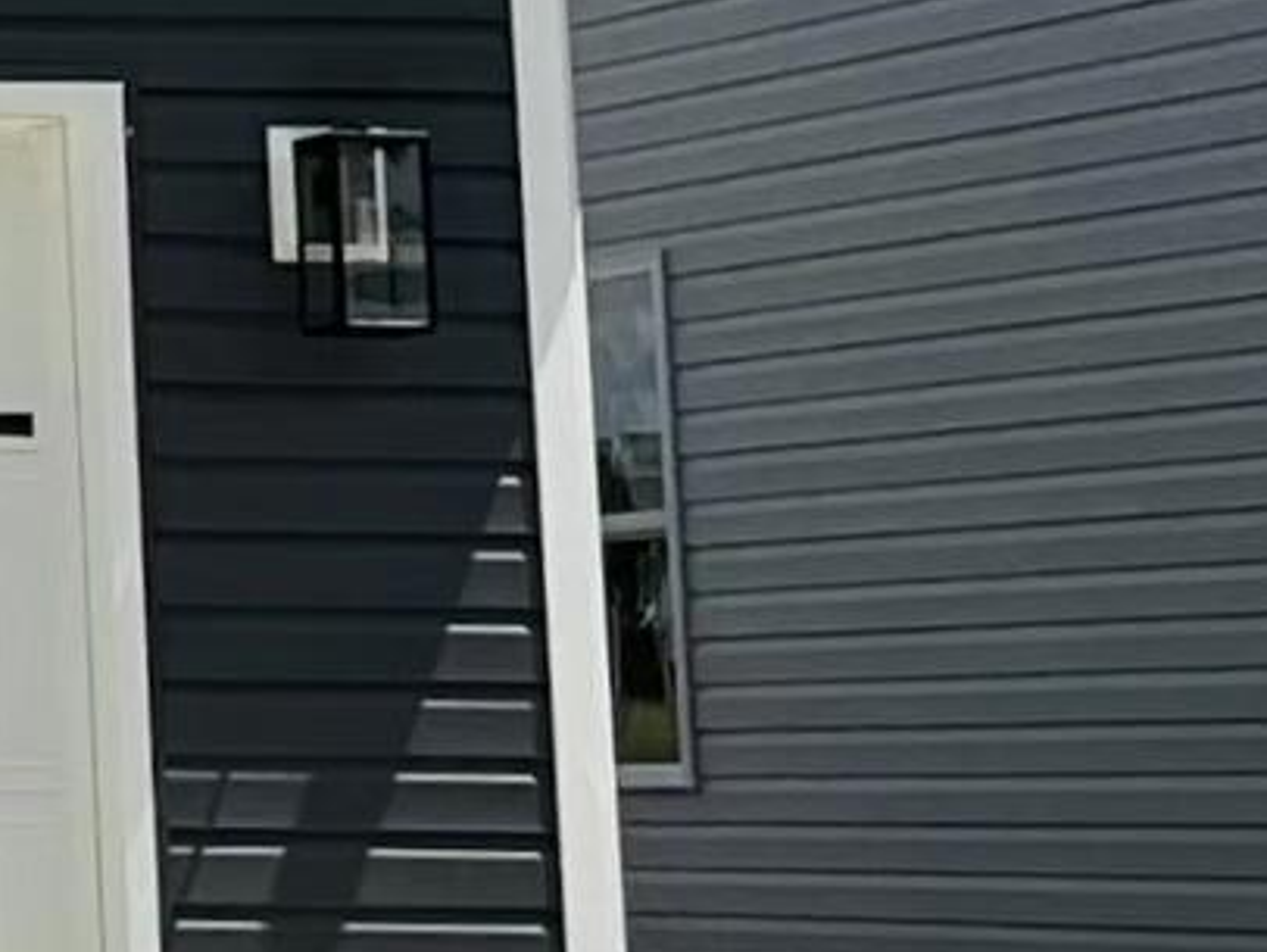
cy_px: -623
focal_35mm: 192
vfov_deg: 7.6
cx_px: -3071
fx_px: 7032
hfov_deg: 8.1
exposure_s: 1/10000
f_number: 1.6
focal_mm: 5.1
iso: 50
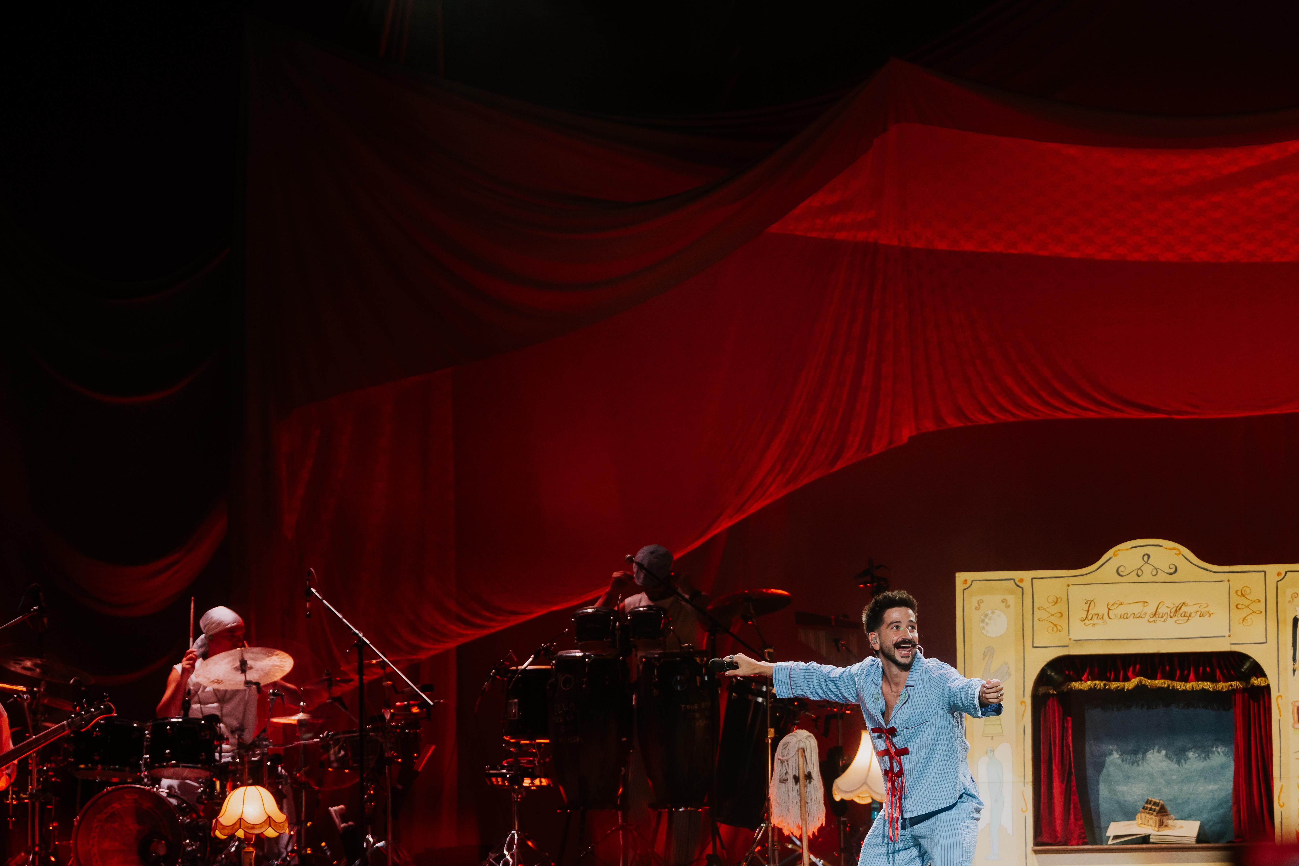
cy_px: 609
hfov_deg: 15.3
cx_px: 933
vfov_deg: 10.2
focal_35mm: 134
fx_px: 4835
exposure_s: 1/500
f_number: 2.8
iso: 500
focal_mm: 93
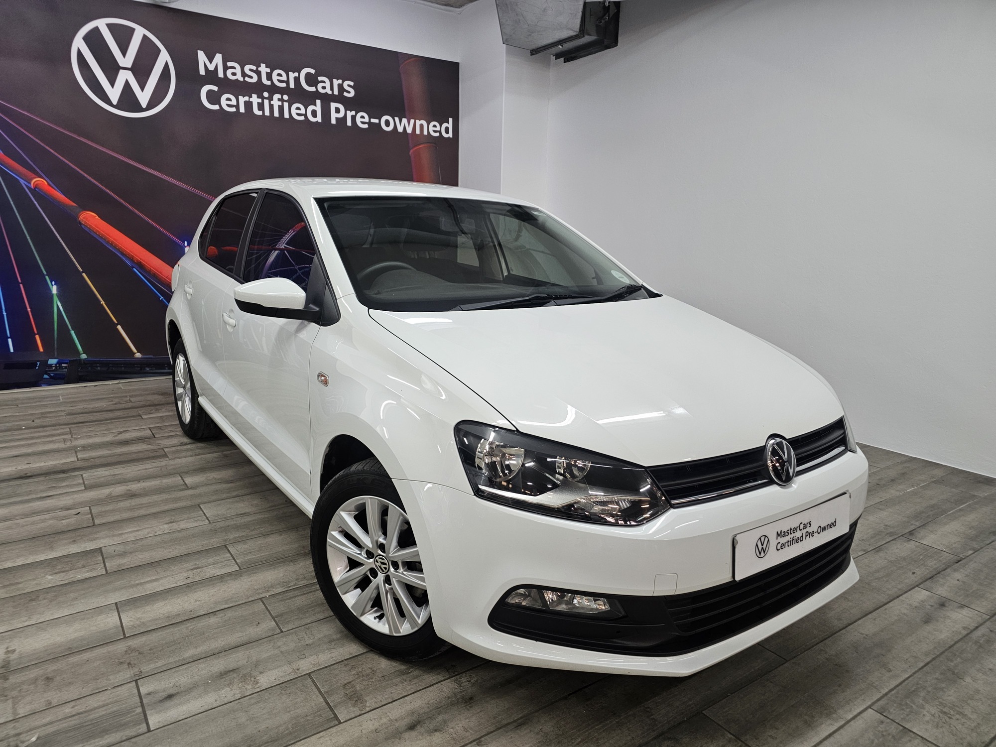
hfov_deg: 73.9
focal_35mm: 23
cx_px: 498
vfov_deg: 58.9
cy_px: 374
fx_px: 662
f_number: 1.7
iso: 200
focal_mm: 6.3
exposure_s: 1/100
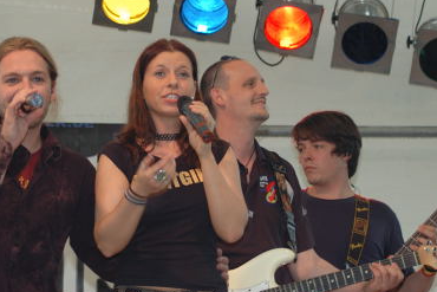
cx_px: 196
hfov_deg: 12.8
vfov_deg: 8.6
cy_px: 141
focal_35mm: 160
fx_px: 1943
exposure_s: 1/60
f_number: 4.8
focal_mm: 70
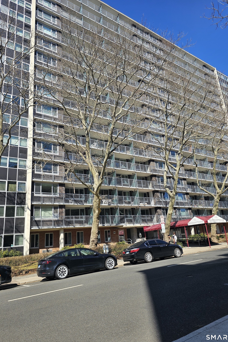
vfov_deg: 73.7
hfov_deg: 53.1
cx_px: 117
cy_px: 171
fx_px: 228
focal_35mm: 24
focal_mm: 6.3
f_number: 1.7
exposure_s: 1/503
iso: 10
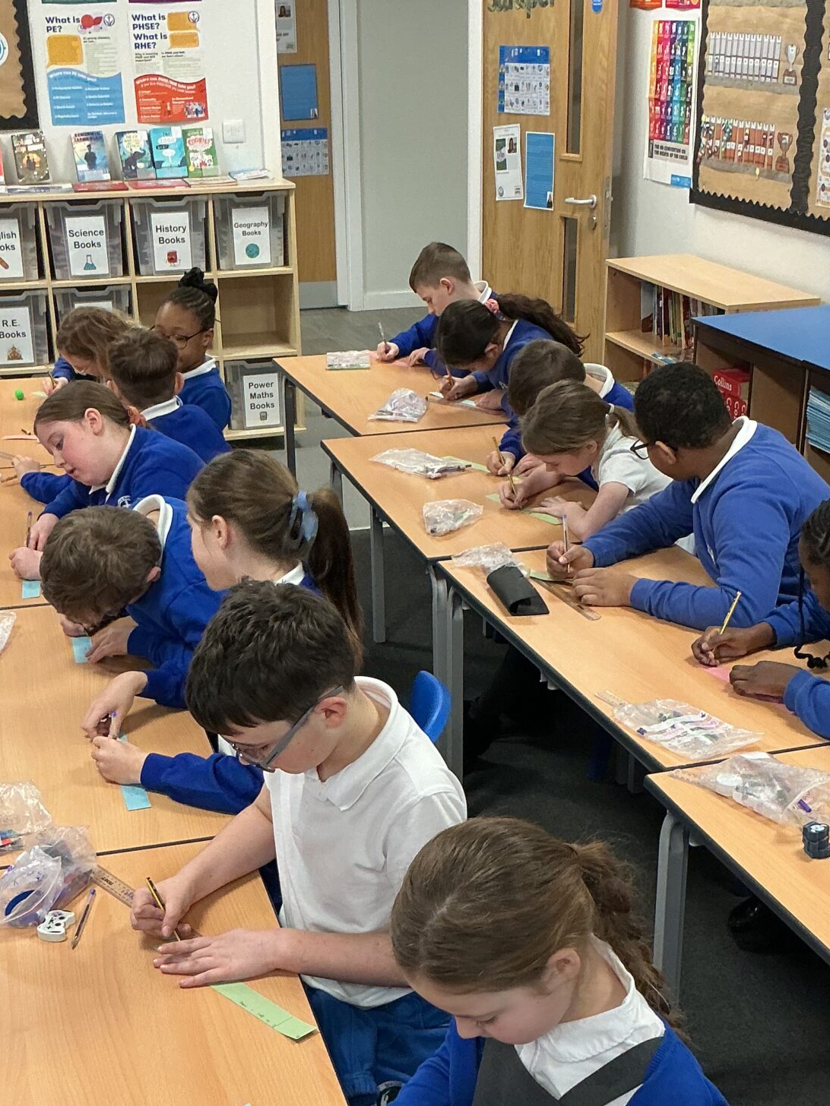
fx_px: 1630
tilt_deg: -24.3
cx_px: 388
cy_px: 721
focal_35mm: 51
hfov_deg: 28.6
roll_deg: +1.8
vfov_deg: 37.2
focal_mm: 3
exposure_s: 1/60
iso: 125
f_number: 1.8
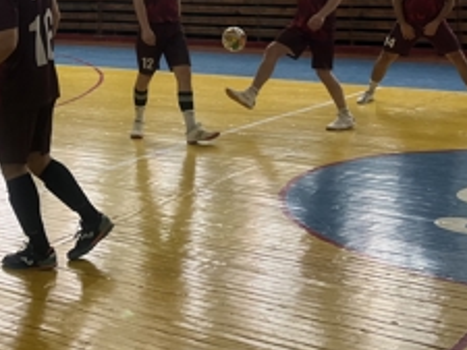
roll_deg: +1.2
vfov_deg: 18.3
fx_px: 1039
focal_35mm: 77
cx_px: 82
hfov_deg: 24.8
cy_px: -58
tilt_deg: -1.7
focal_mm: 5.1
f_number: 1.6
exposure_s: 1/100
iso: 50
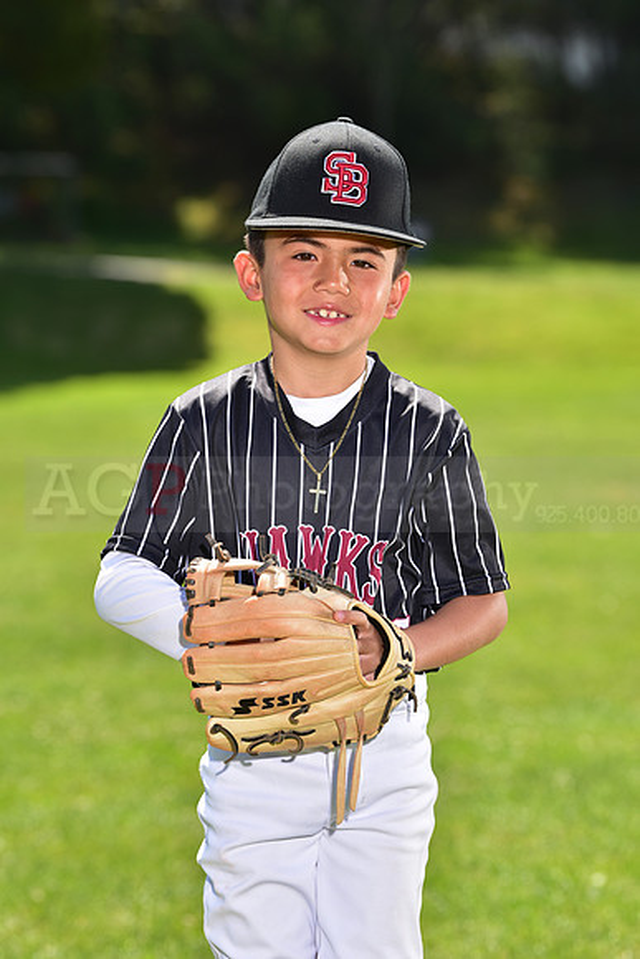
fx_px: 4397
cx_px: 320
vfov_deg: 12.4
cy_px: 480
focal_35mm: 165
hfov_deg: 8.3
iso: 100
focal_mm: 165
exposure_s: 1/250
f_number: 5.6
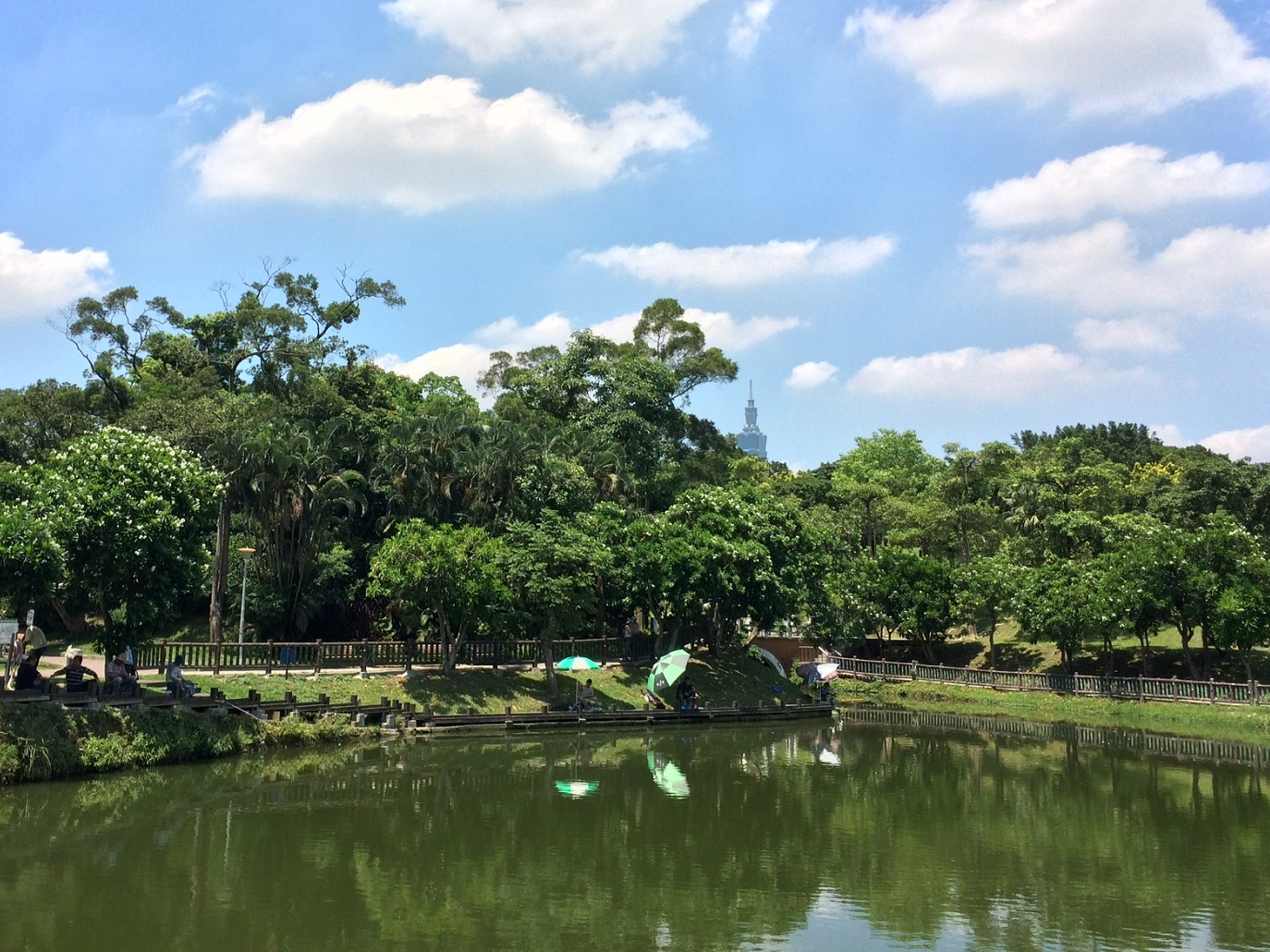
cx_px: 520
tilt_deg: +12.2
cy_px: 330
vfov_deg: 37.4
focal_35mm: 38
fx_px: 1394
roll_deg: -1.1
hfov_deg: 48.7
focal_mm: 4.15
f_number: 2.2
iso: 32
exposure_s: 1/2053
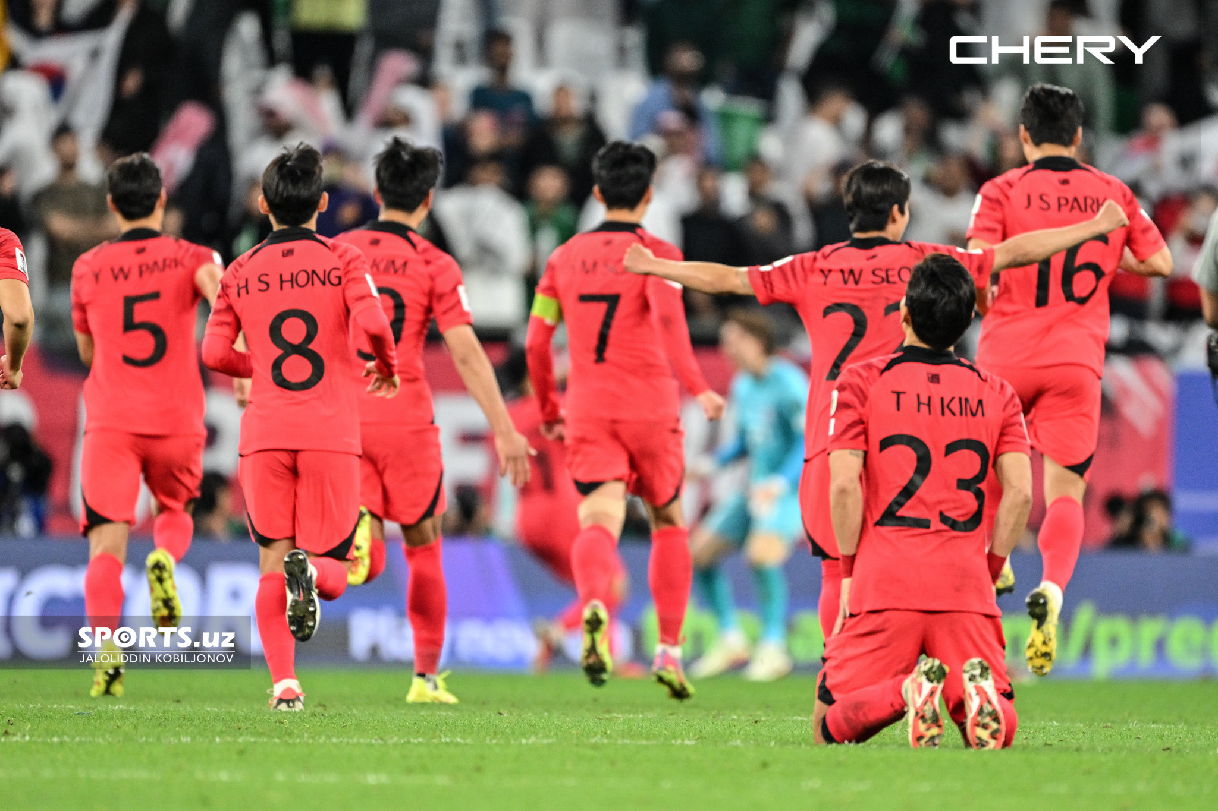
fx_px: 18944
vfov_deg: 2.5
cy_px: 406
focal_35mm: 560
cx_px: 609
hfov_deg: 3.7
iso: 2500
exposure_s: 1/1000
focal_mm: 560
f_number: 4
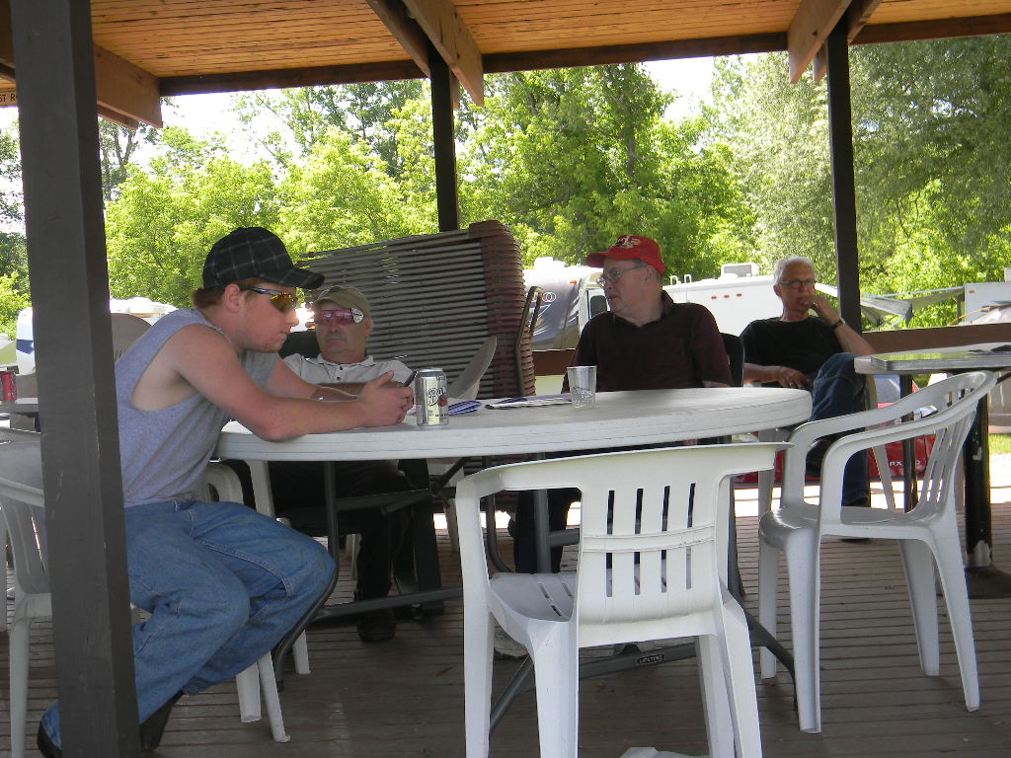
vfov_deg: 30.9
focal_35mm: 47
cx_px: 506
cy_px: 379
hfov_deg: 40.4
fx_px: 1373
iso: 80
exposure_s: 1/150
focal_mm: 8.6
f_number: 3.9
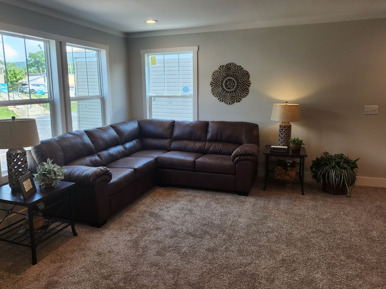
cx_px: 178
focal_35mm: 26
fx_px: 290
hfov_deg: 67.2
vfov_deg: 53.0
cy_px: 133
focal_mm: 5.4
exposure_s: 1/120
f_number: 1.8
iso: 40
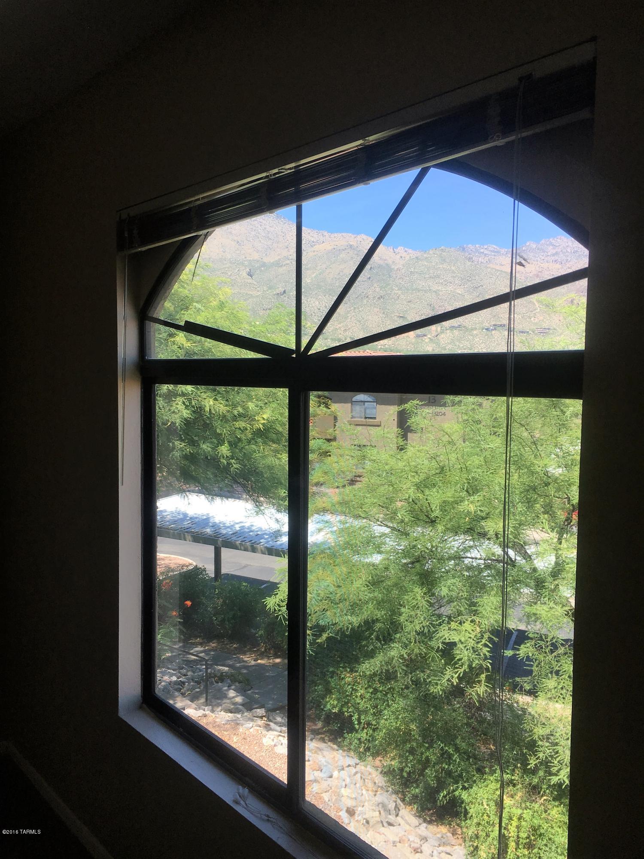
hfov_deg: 48.2
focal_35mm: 29
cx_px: 322
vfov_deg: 61.7
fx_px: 719
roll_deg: -0.4
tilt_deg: -4.2
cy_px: 430
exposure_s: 1/523
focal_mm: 4.15
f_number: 2.2
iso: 25
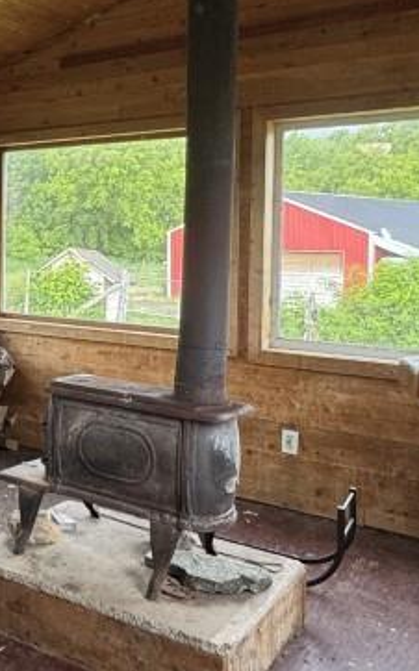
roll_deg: -1.0
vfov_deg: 46.8
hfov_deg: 27.3
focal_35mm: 42
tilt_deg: -2.6
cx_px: -67
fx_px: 768
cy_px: 258
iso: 125
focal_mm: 2.22
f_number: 2.2
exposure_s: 1/120
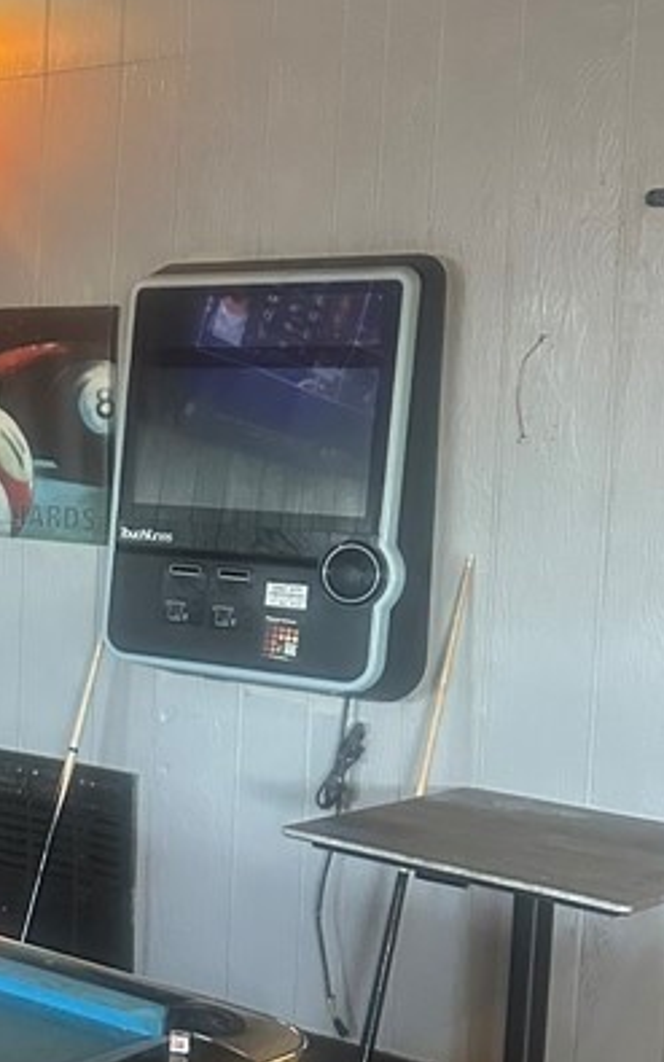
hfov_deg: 17.6
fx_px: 1910
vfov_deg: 31.1
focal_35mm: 66
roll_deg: -1.1
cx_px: -347
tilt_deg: -3.9
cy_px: 532
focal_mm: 6.86
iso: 800
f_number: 1.78
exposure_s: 1/60
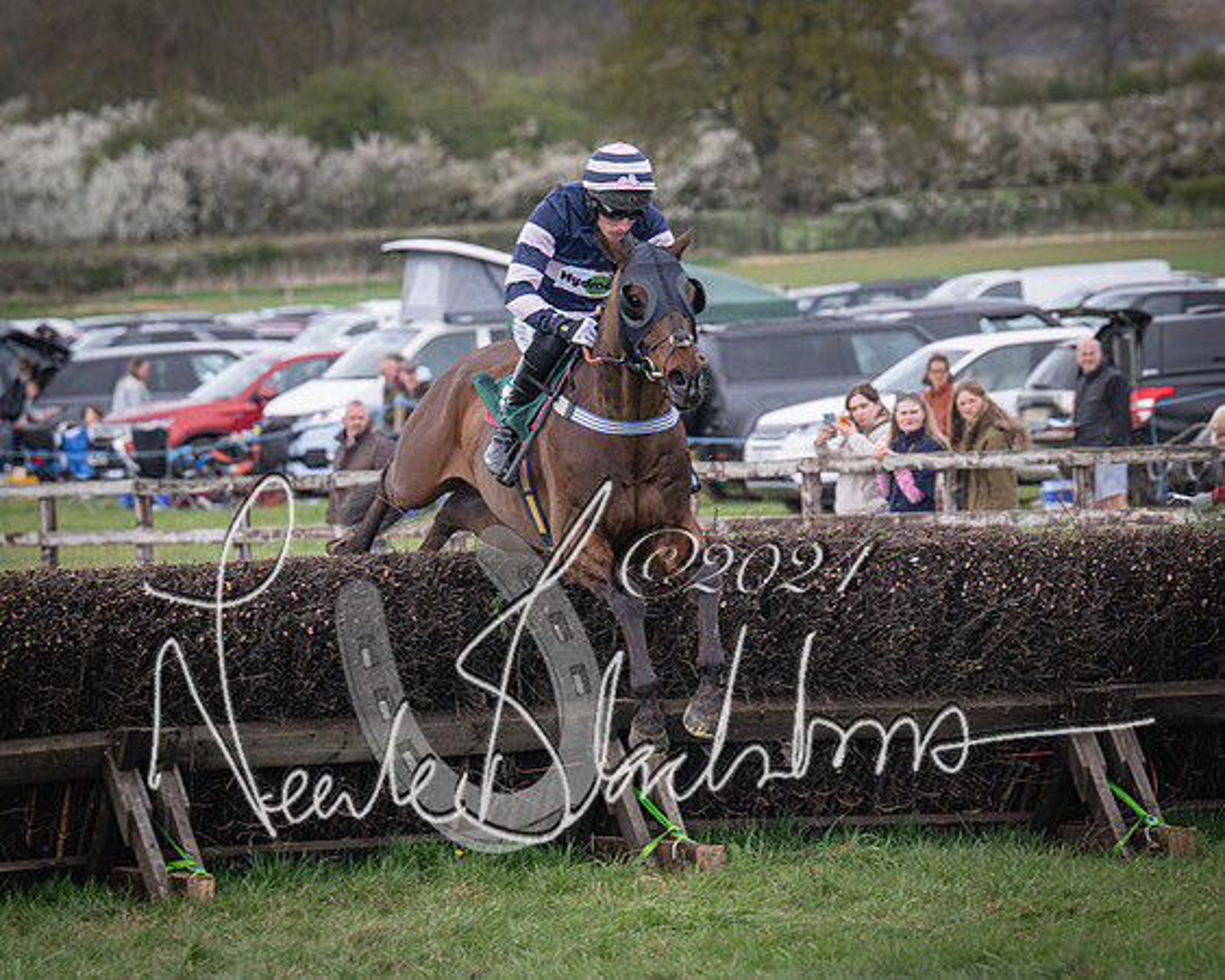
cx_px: 492
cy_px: 586
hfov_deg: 6.2
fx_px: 11287
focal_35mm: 311
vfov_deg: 5.0
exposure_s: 1/1600
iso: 800
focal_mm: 180
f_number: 5
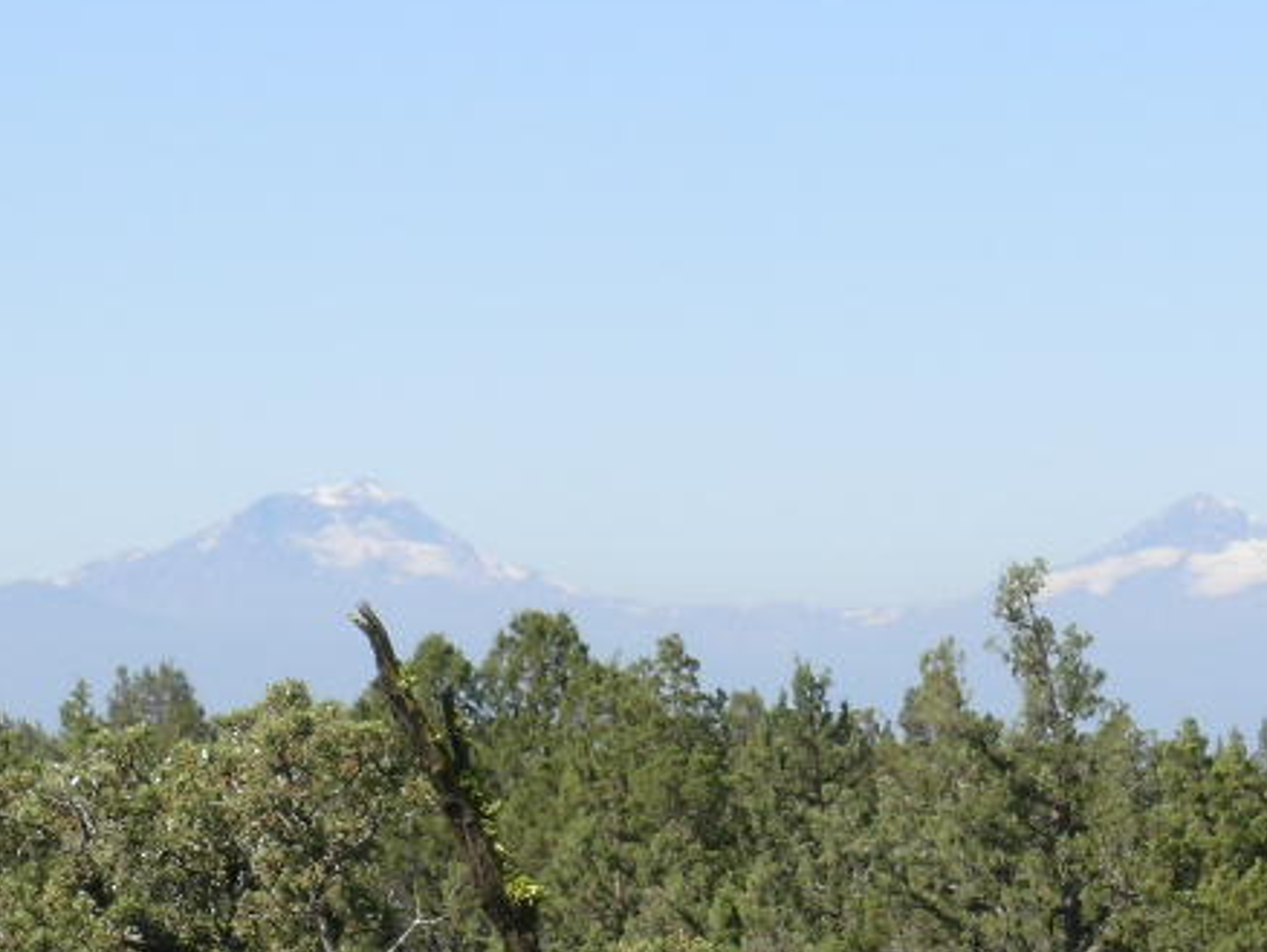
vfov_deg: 5.5
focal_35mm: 271
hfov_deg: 7.3
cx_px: 1007
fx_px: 9924
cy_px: 723
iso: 50
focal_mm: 24
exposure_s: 1/148
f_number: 7.3
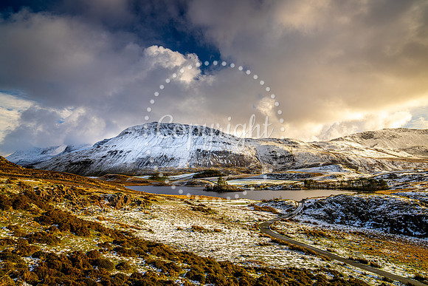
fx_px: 285
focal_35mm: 24
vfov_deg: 53.2
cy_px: 143
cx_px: 214
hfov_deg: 73.7
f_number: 16
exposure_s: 1/8
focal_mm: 24
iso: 64
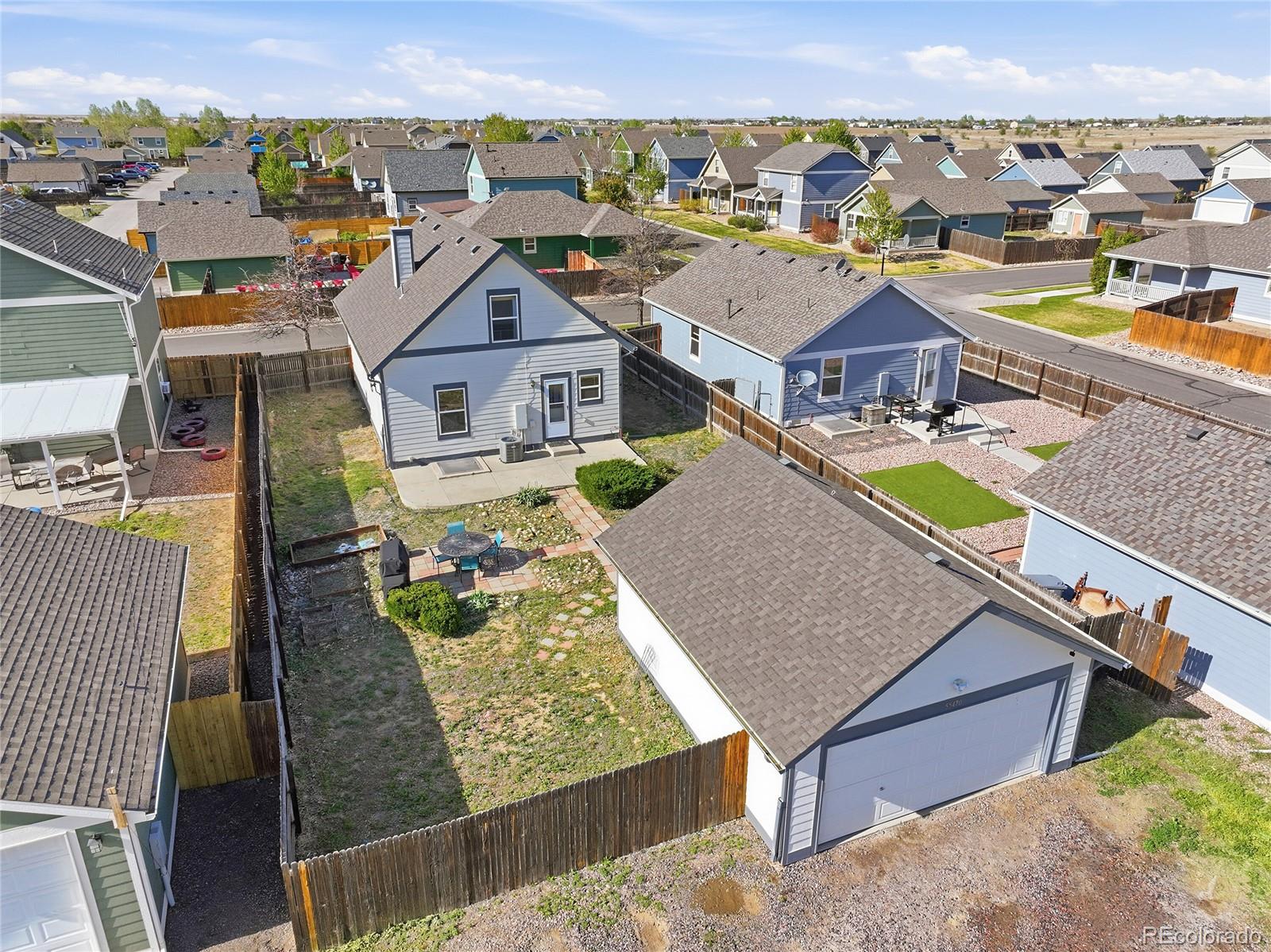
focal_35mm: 24
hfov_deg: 71.6
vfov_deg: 56.8
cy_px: 476
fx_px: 881
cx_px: 636
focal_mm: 12.3
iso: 100
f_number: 8
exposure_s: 1/320
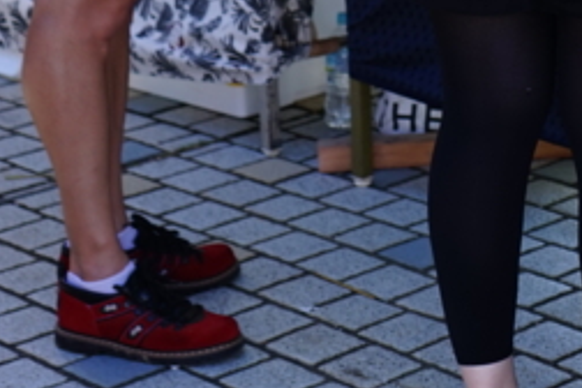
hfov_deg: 17.2
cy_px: 66
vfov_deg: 12.0
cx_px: 679
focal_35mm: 114
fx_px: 1843
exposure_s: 1/160
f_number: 4
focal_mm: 28
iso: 100
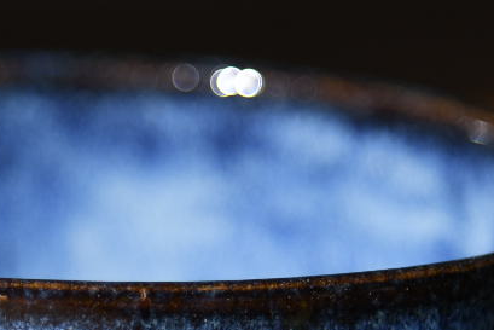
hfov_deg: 4.3
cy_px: 343
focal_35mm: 475
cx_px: 149
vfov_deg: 2.9
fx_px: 6520
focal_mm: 120
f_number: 4
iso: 640
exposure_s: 1/1600
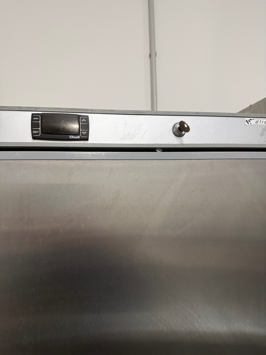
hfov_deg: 56.8
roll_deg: +1.0
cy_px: 178
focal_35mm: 24
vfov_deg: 71.6
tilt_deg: +2.9
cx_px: 133
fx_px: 246
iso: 320
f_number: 1.78
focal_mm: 6.76
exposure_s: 1/50
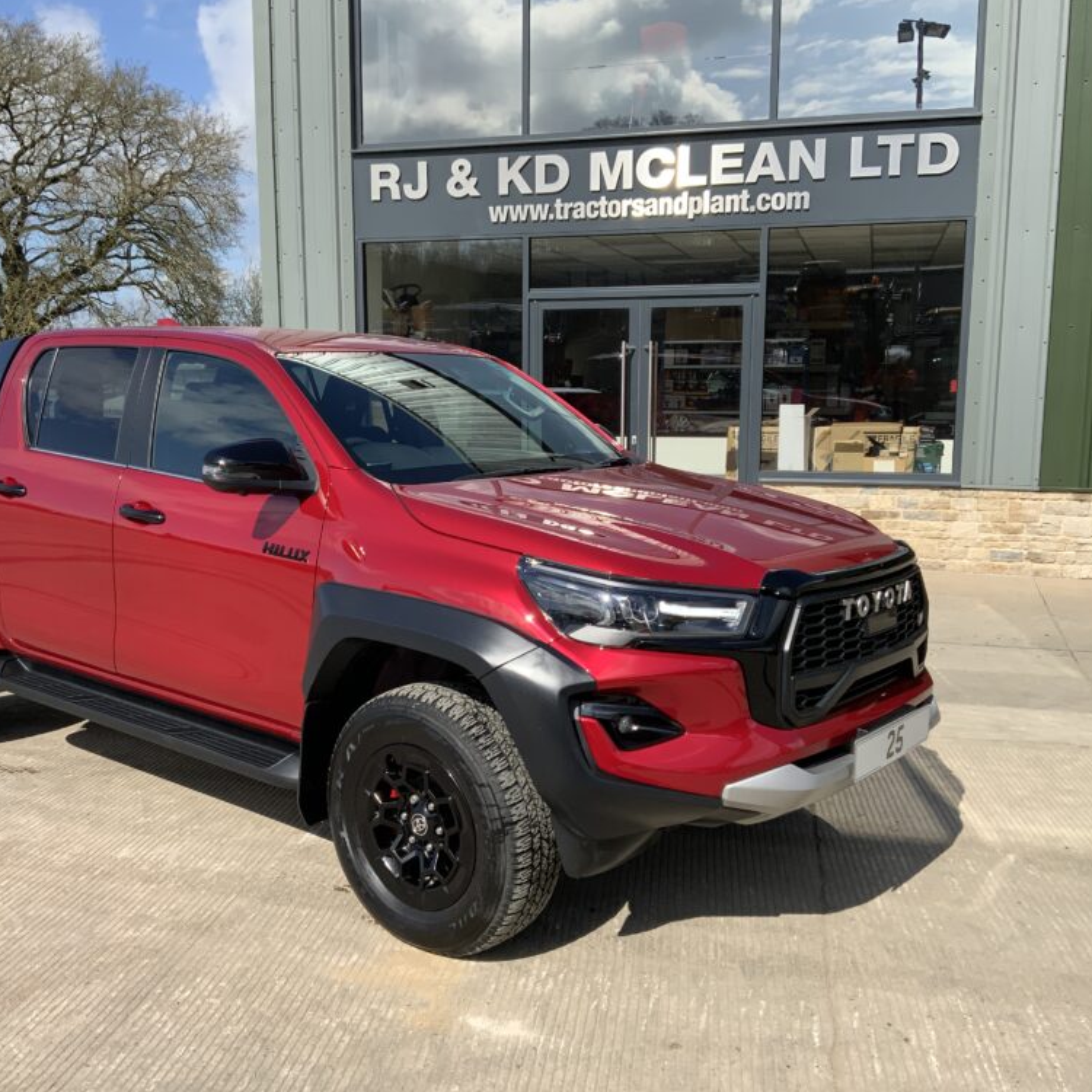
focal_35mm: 35
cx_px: 483
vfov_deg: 47.2
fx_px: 1249
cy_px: 556
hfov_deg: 47.1
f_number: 1.8
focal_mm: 3
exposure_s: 1/1848
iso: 16
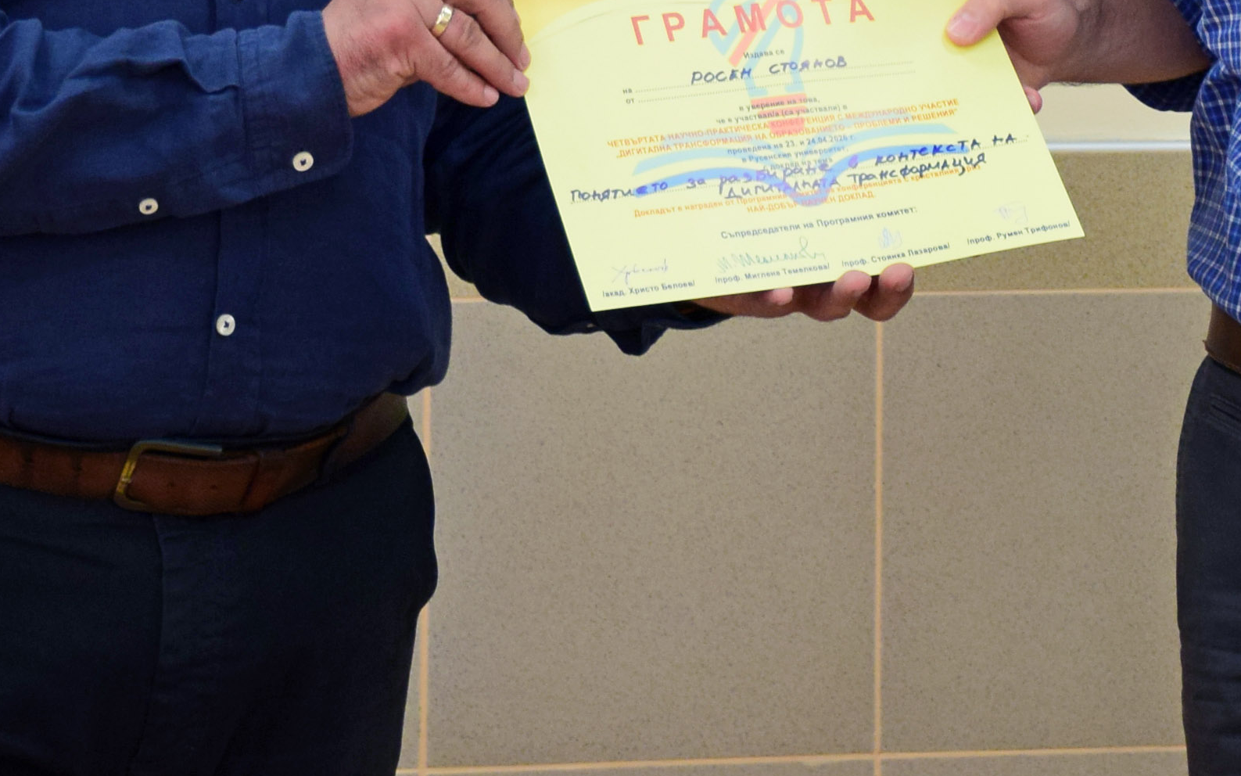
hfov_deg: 11.5
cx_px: 729
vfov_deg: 7.1
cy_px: -362
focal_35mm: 182
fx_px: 6156
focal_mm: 42
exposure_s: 1/50
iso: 800
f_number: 4.5
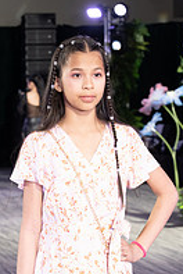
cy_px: 220
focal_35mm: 171
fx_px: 1299
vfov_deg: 12.0
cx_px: 51
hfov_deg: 8.0
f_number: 6.3
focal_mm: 75
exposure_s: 1/160
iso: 1600
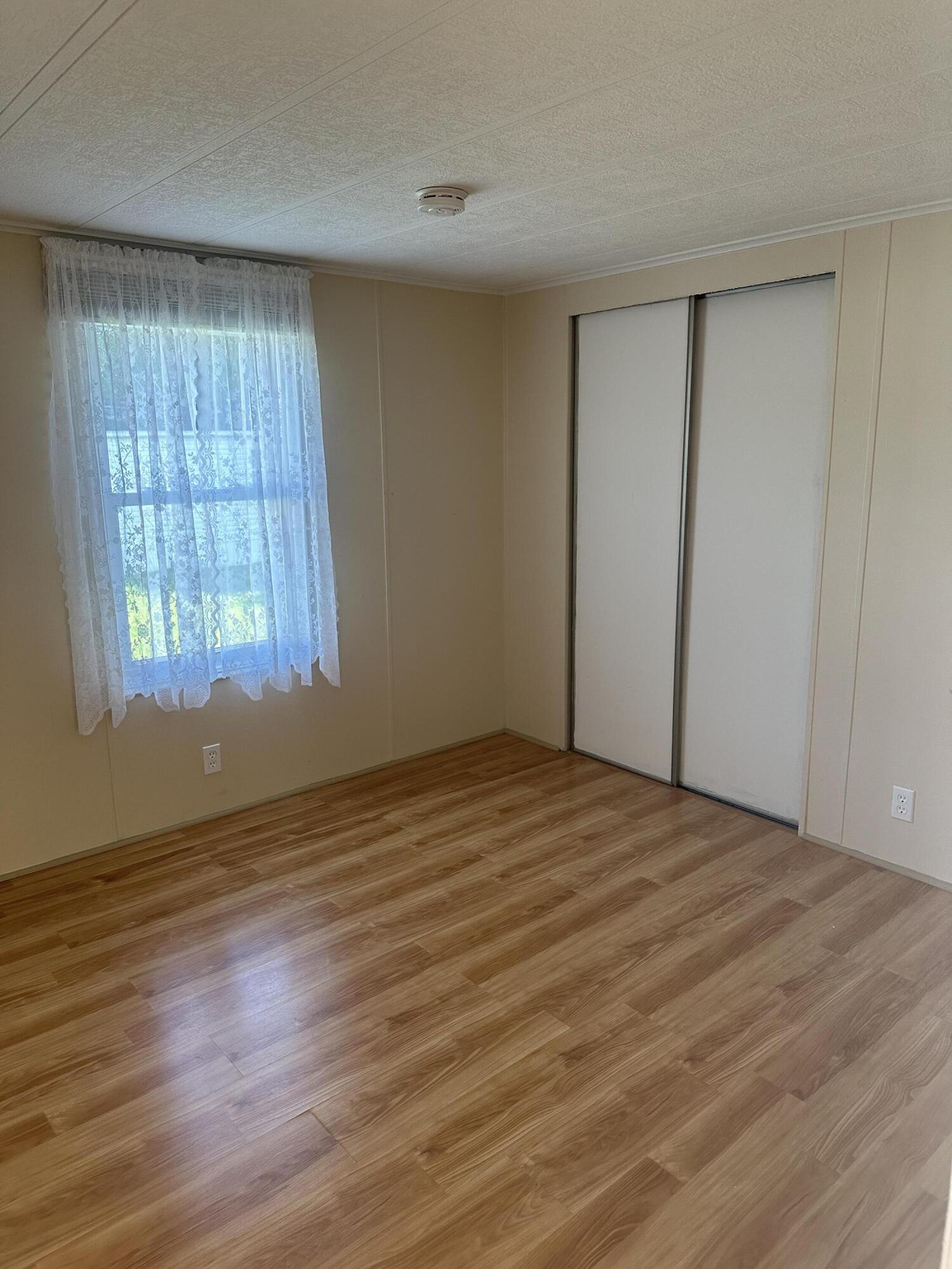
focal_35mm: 24
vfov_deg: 71.6
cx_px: 476
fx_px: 880
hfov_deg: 56.8
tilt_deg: -12.7
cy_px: 634
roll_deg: +0.0
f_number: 1.78
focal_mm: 6.86
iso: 160
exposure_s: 1/120
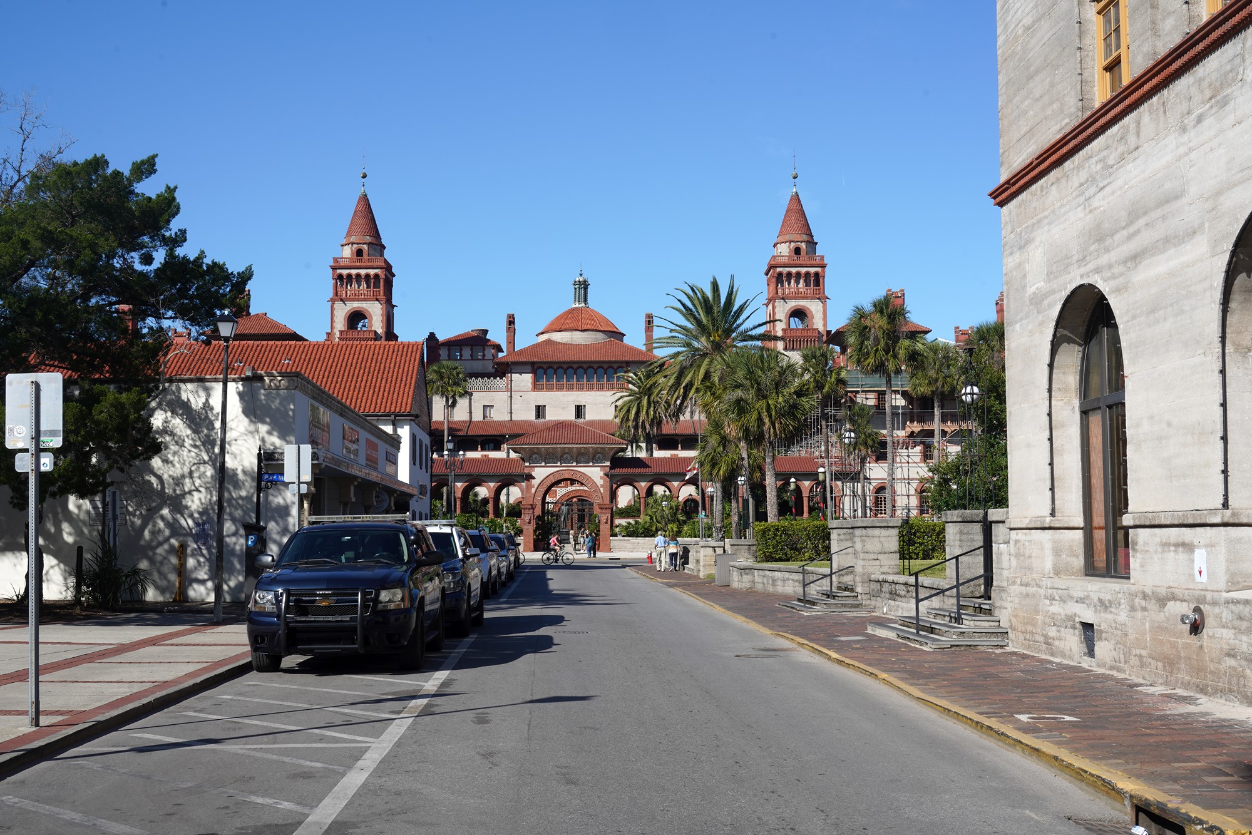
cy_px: 418
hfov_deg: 44.5
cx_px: 626
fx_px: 1530
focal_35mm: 44
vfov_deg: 30.5
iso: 100
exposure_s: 1/100
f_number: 16
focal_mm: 44
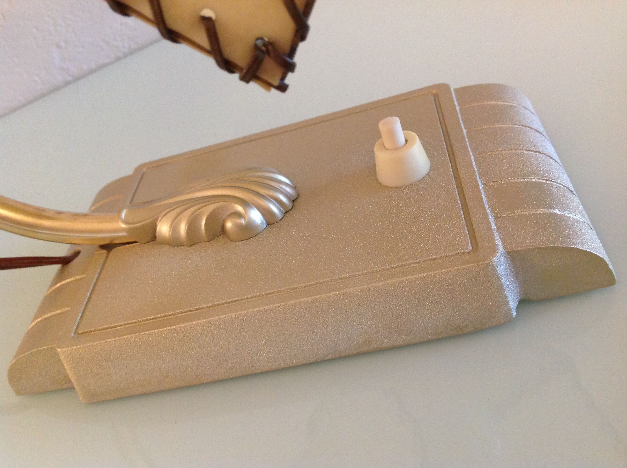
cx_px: 314
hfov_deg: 52.7
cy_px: 234
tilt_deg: -37.5
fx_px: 633
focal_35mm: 35
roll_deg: +22.9
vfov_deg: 40.6
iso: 320
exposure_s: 1/17
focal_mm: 4.28
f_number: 2.4
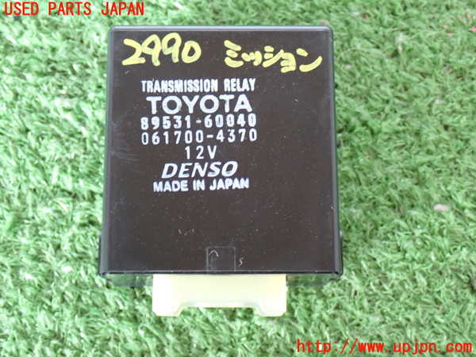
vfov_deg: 23.7
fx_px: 853
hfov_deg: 31.2
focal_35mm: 62
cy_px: 178
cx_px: 238
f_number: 3.6
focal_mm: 11.09
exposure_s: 1/30
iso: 800
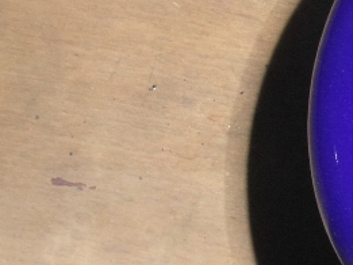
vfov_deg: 15.7
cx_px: 540
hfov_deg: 18.4
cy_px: 181
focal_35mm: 94
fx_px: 959
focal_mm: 4
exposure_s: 1/30
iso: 200
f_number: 7.3
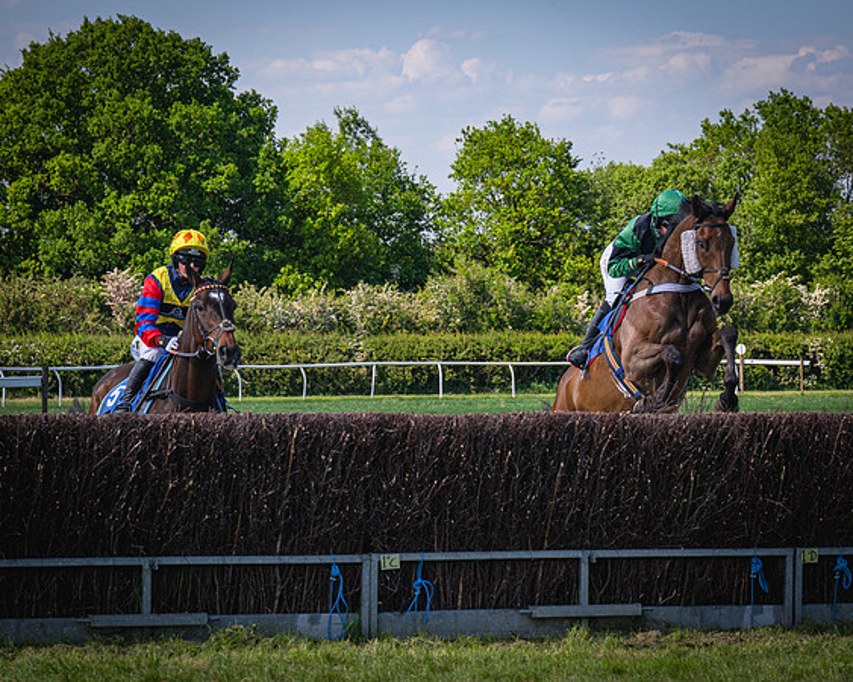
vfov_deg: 9.2
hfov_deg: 11.5
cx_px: 394
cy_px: 353
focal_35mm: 168
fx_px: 4251
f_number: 5
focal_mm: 92
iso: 400
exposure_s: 1/2000
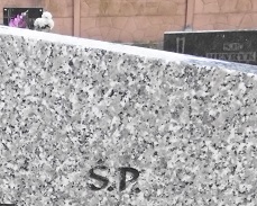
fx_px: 623
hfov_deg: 22.7
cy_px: 283
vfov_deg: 17.3
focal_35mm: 82
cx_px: 27
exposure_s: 1/125
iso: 640
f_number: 3.1
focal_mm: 4.3
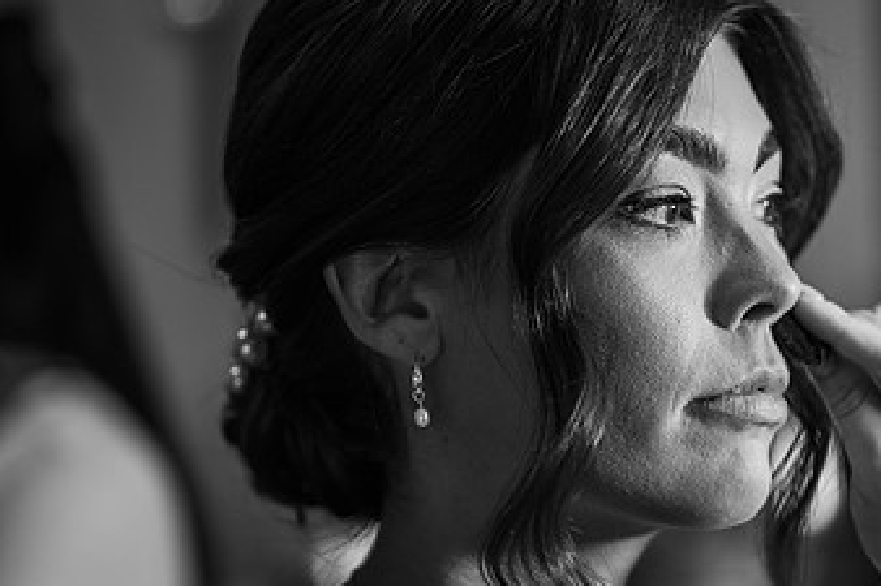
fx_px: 3571
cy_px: 266
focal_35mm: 146
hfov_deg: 14.0
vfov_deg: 9.4
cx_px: 725
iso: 125
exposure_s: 1/200
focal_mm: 85
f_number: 1.8
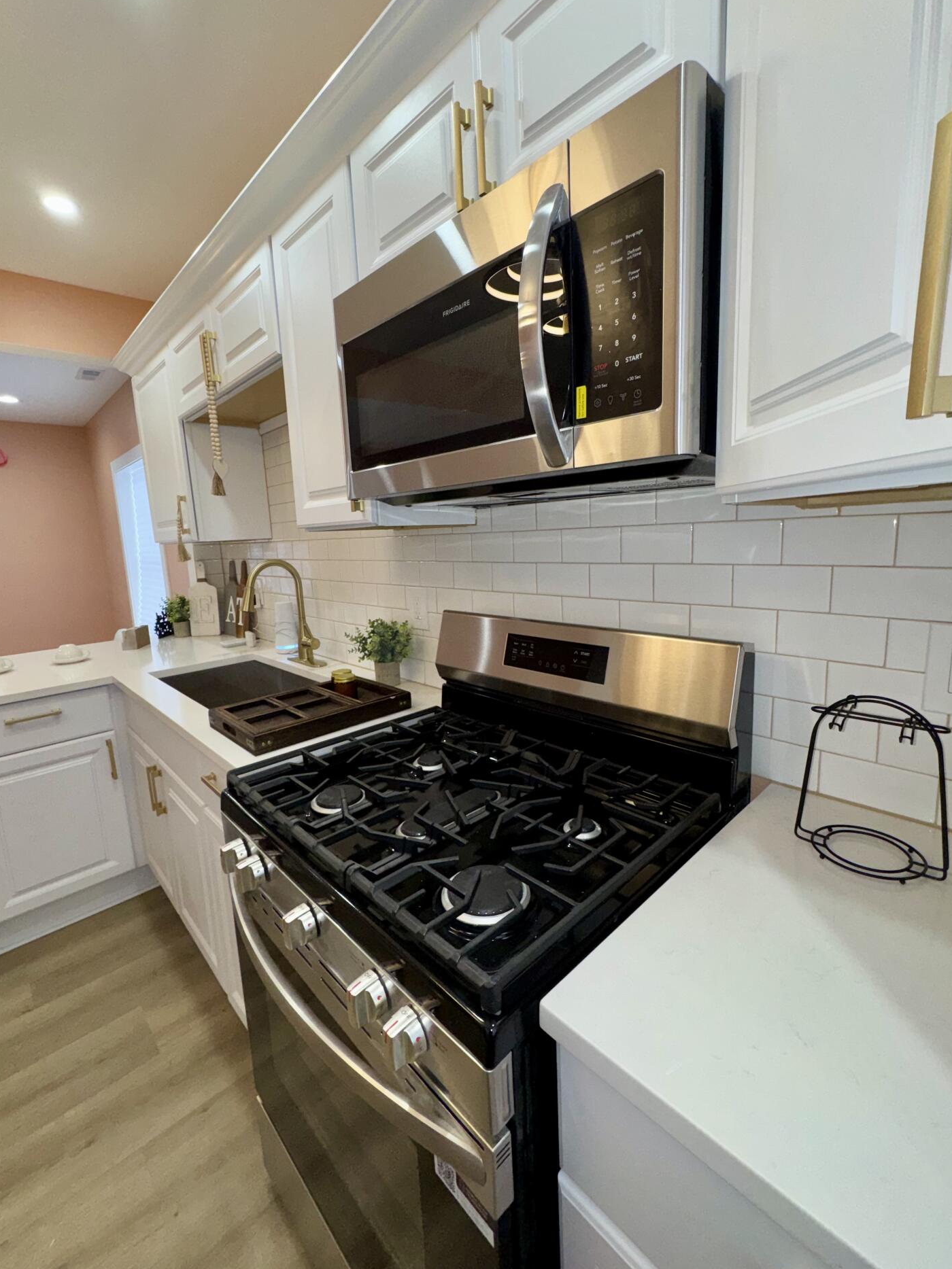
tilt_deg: -8.5
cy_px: 616
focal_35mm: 15
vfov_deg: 98.1
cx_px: 474
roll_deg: +2.9
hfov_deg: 81.7
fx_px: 550
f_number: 2.2
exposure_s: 1/106
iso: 80
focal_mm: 2.22
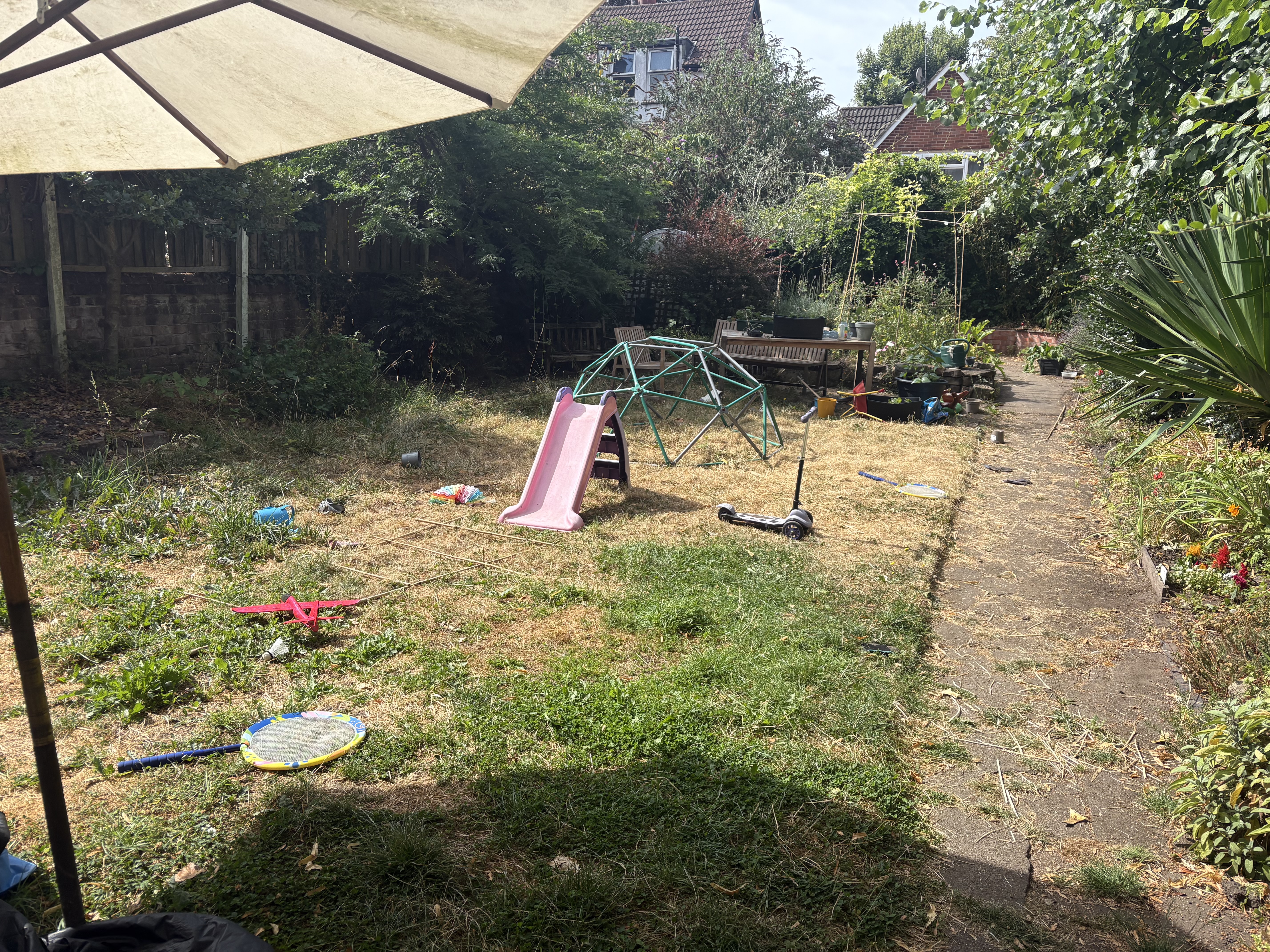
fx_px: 954
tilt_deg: -11.7
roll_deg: -1.7
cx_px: 635
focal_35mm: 26
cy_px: 476
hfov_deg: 67.3
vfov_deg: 53.1
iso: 50
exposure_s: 1/1550
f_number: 1.6
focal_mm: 5.96
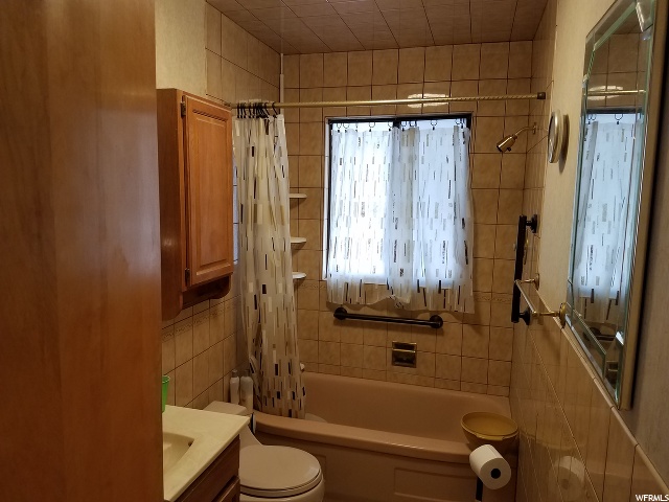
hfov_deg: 67.3
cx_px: 334
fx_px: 502
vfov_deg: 53.1
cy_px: 251
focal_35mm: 26
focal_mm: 4.2
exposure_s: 1/60
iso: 125
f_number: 1.7
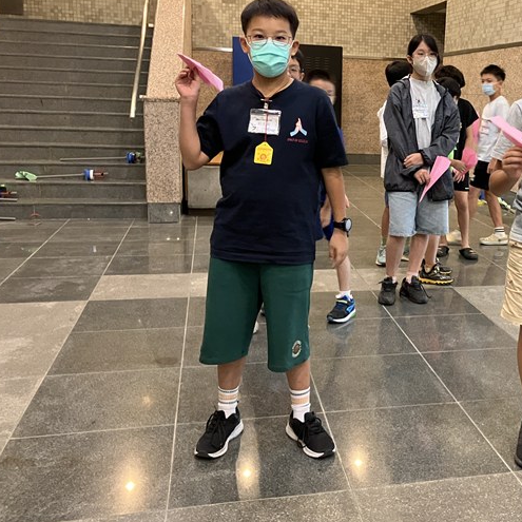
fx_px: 682
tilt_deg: -10.7
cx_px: 410
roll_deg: -1.2
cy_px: 220
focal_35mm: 40
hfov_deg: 40.3
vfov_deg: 41.7
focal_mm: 3.99
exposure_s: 1/30
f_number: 1.8
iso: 400
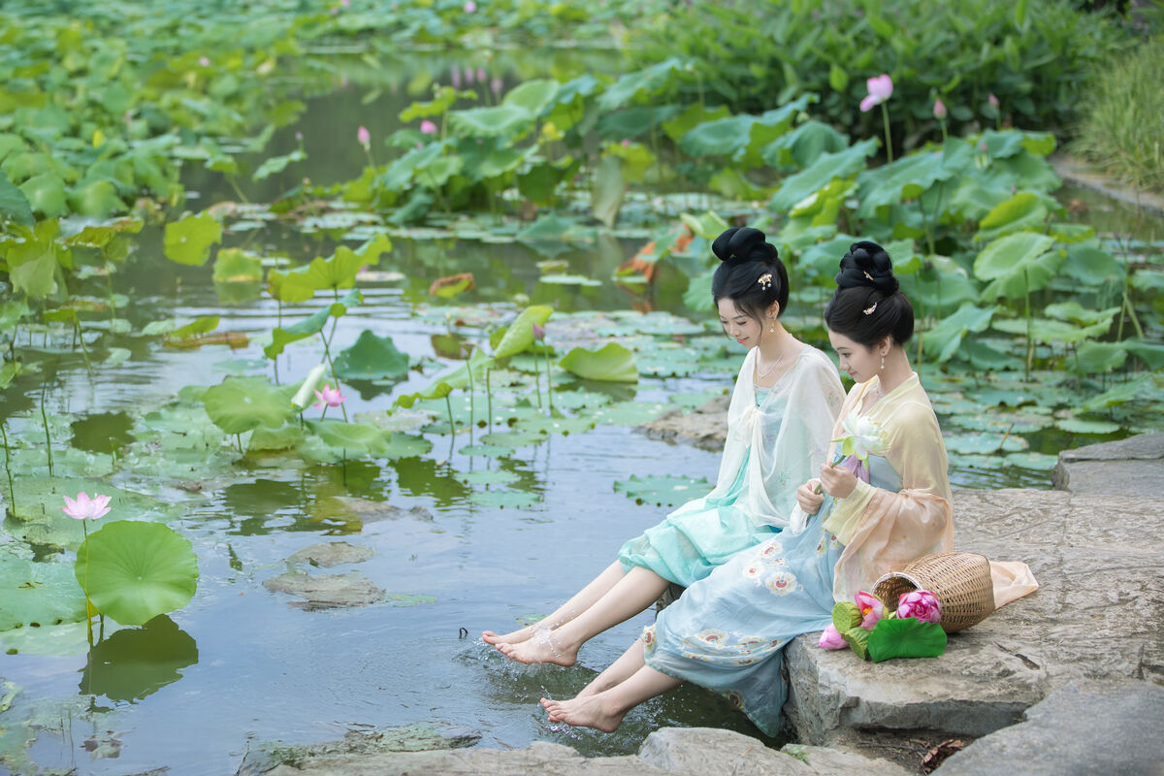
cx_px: 582
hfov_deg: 28.8
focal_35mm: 70
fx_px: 2263
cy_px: 388
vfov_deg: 19.5
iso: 100
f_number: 2.8
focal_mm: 70
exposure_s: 1/400
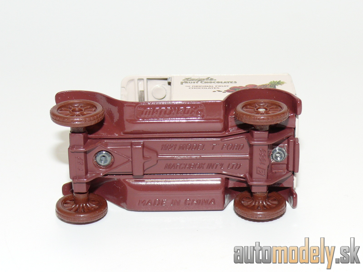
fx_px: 996
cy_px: 136
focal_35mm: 95
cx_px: 182
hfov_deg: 20.7
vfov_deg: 15.6
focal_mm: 12.9
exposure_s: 1/30
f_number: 4
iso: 100
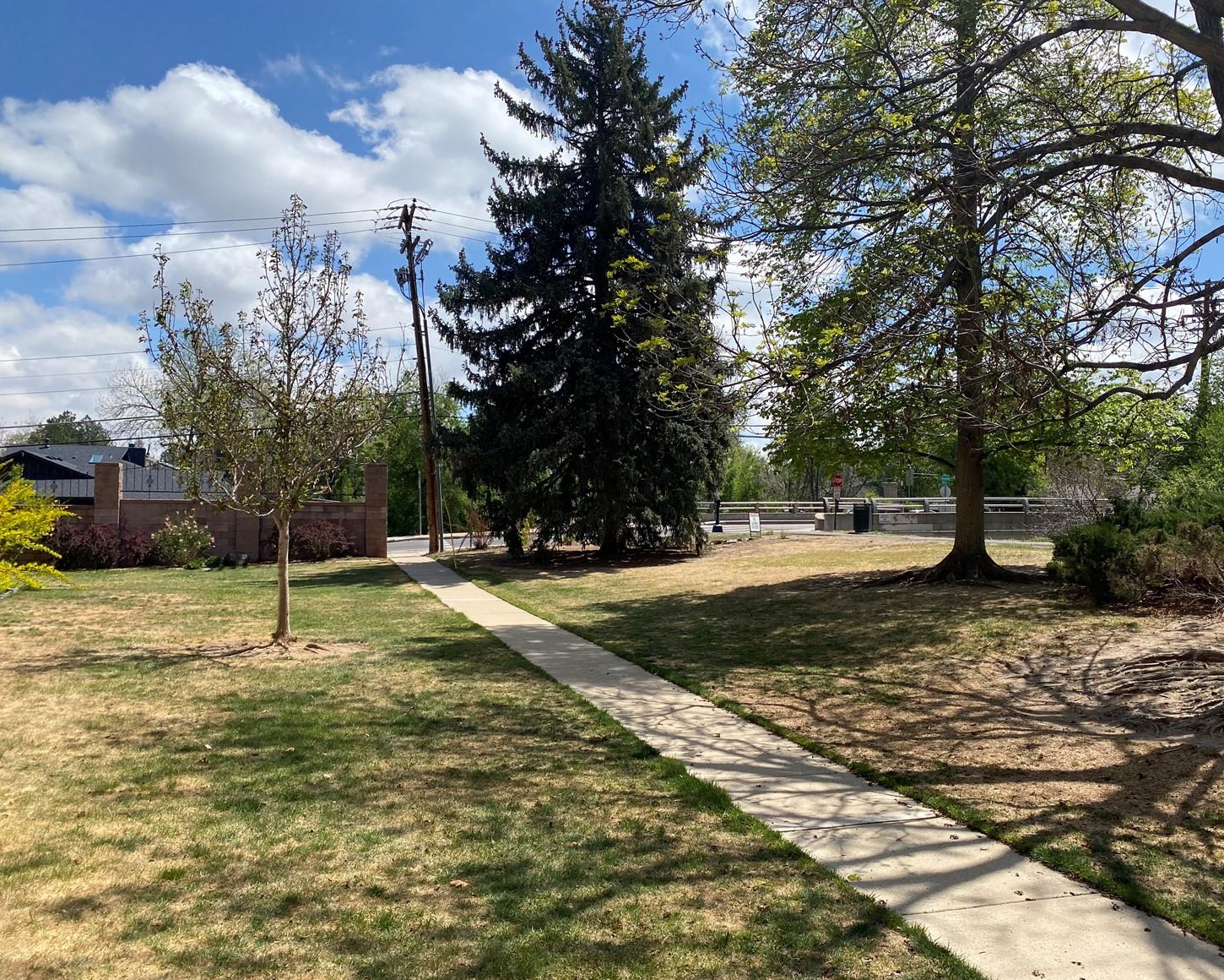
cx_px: 670
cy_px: 502
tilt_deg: +0.5
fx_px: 1014
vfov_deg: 51.5
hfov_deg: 62.1
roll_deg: -1.3
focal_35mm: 28
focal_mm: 4.25
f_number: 1.8
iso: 32
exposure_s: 1/2817
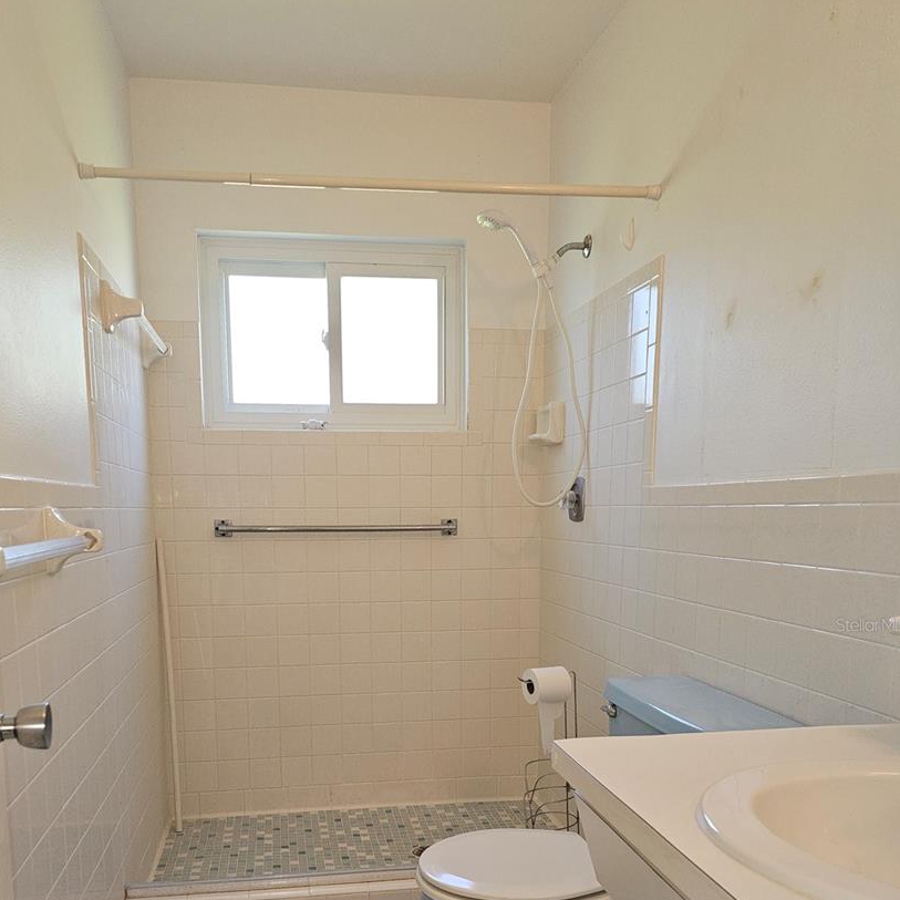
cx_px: 416
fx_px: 882
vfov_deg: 52.6
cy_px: 624
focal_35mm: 30
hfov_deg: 54.0
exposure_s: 1/60
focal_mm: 6.3
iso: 100
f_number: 1.7
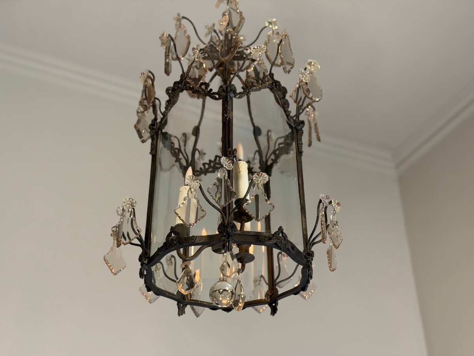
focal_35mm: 48
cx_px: 237
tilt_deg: +34.0
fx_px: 657
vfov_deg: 30.3
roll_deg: -1.3
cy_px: 178
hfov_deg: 39.7
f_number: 1.78
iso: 200
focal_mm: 6.76
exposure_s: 1/100
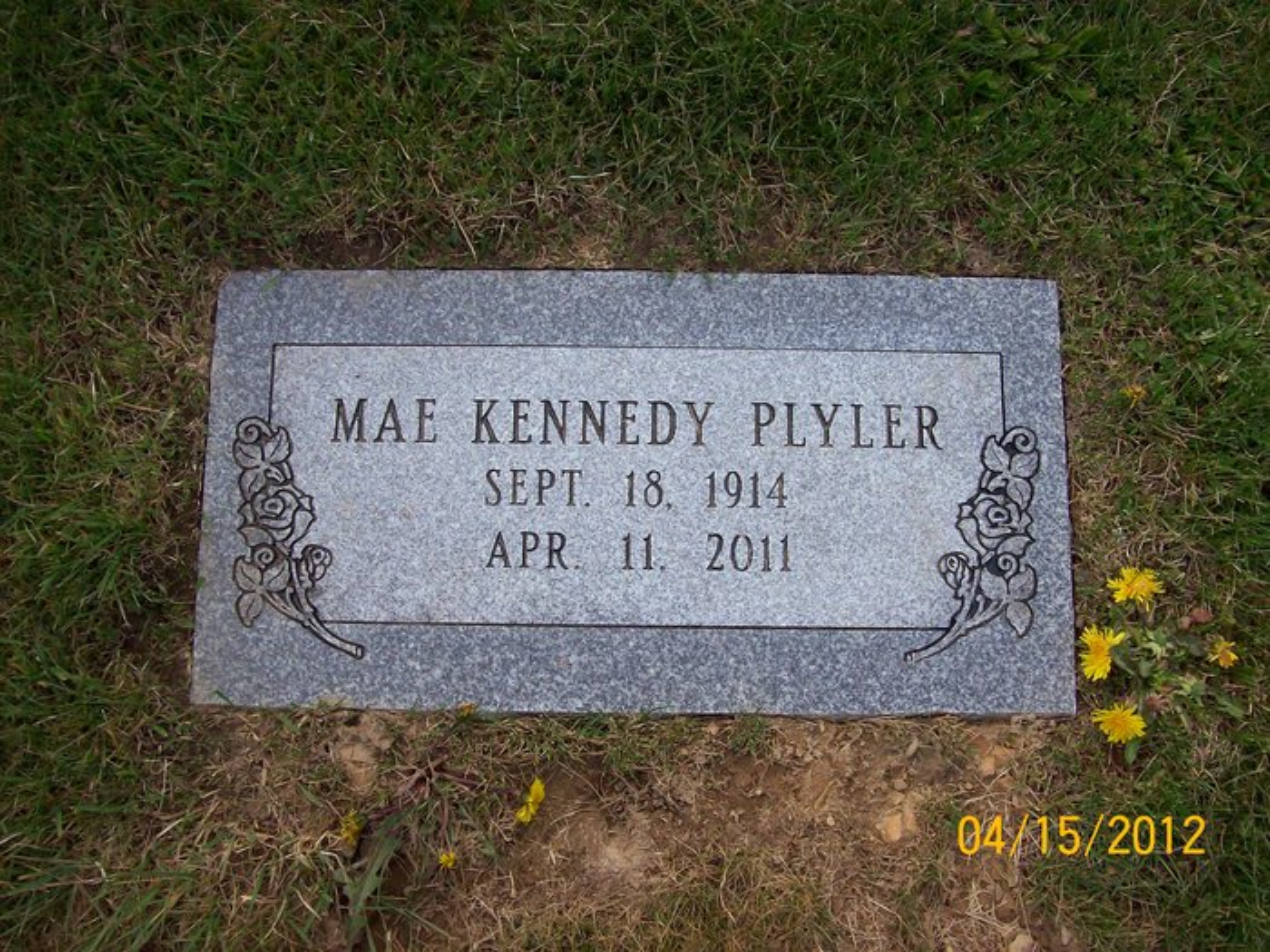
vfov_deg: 39.7
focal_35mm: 36
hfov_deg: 51.4
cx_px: 635
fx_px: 1321
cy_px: 476
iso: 80
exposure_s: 1/384
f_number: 4.8
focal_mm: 6
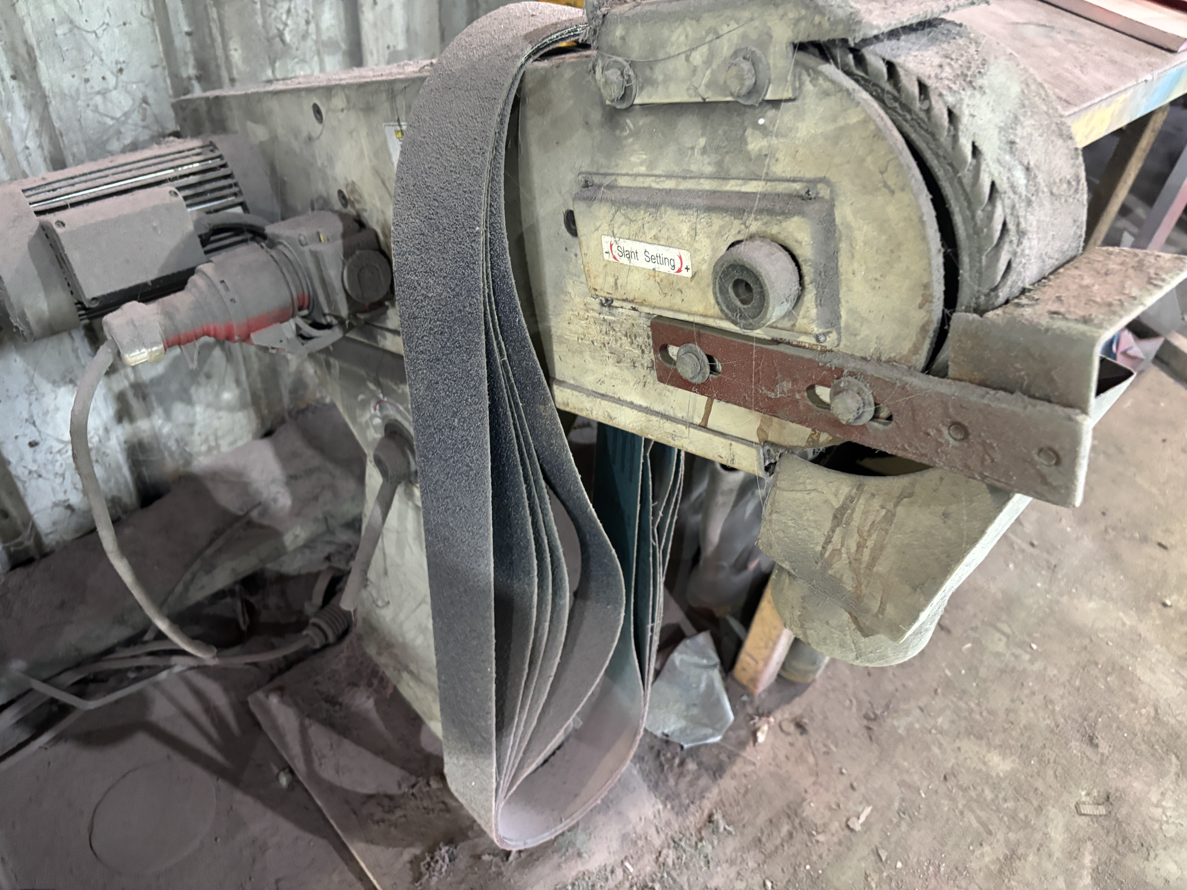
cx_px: 594
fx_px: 892
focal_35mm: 26
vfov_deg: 53.1
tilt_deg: -45.0
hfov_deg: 67.3
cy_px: 445
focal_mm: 5.96
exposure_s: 1/33
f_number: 1.6
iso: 500
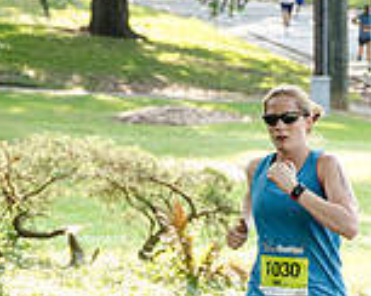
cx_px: 446
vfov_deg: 3.6
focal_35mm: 426
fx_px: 4672
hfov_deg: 4.5
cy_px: 352
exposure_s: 1/640
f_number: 5.3
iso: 800
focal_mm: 80
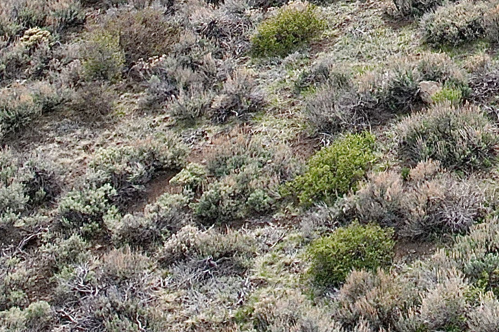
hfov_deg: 17.6
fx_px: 1538
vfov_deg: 11.0
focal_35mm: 111
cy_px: -378
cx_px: 591
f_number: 2.8
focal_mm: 8.38
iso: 200
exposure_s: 1/1250
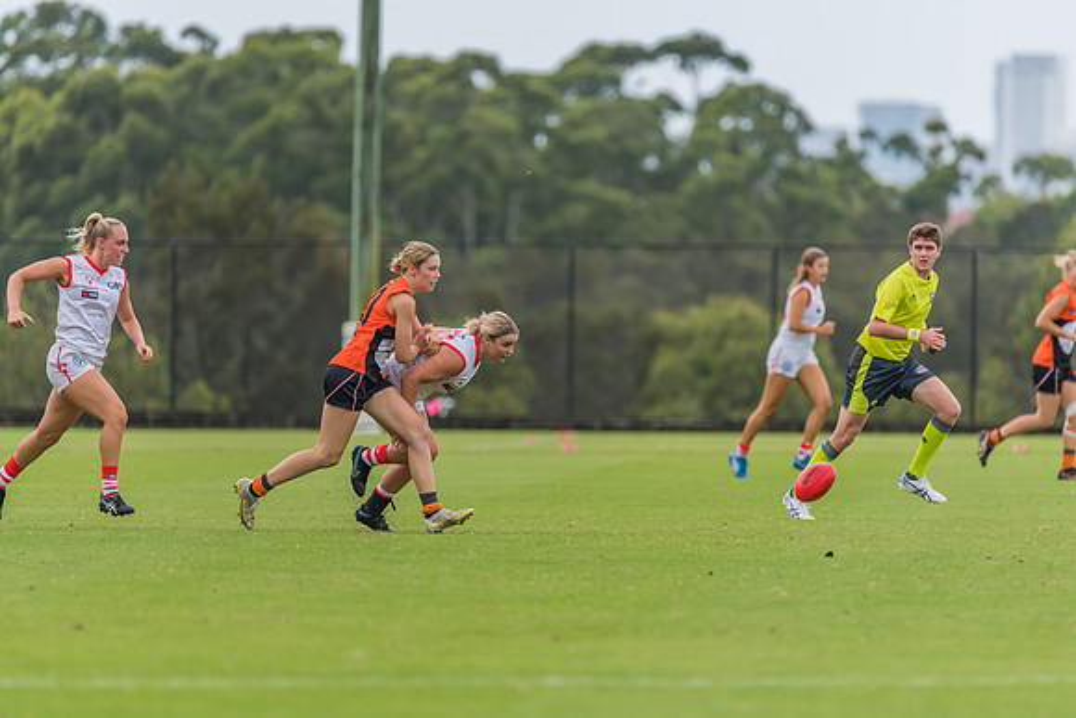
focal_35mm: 557
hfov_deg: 3.7
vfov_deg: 2.5
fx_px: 16653
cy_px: 359
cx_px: 538
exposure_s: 1/1600
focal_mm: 550
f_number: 6.3
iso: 1000
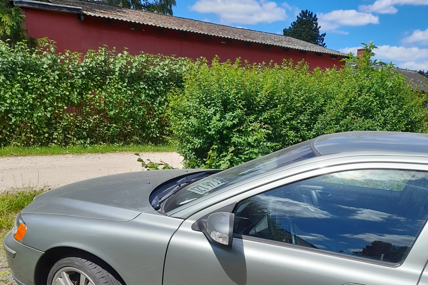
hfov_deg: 54.4
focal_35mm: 35
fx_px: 416
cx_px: 212
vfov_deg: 36.3
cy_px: 237
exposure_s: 1/599
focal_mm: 4.6
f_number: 2
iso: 20
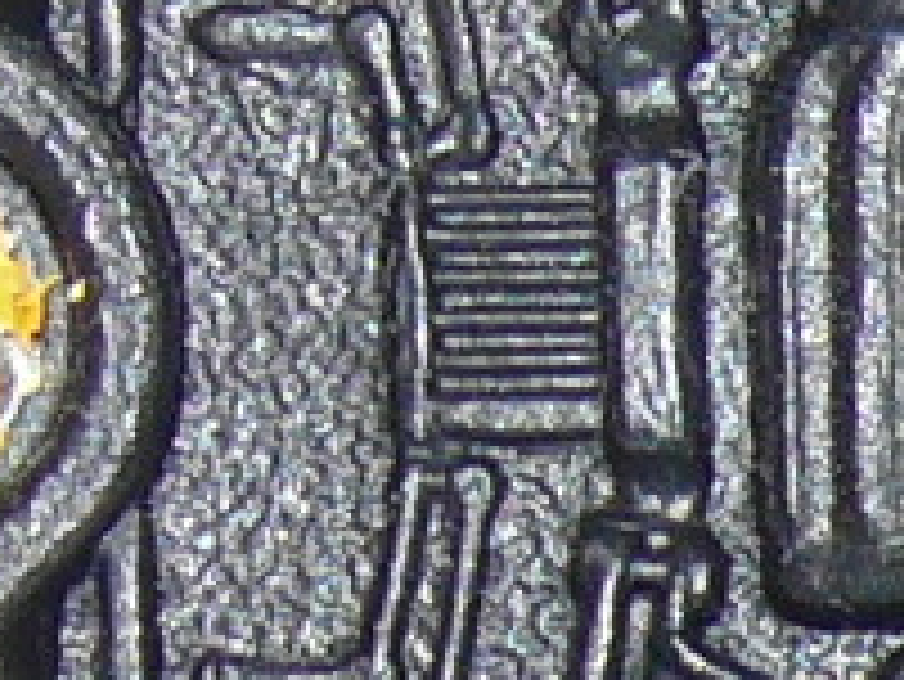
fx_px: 21845
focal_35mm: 836
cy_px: 230
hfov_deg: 2.4
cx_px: 2451
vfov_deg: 1.8
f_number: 4
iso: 100
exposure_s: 1/30
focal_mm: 13.7
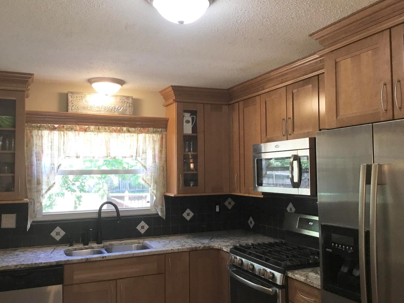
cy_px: 154
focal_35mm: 33
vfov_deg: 42.9
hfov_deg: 55.4
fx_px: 385
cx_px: 199
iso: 40
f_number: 2.4
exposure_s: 1/30
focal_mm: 3.3
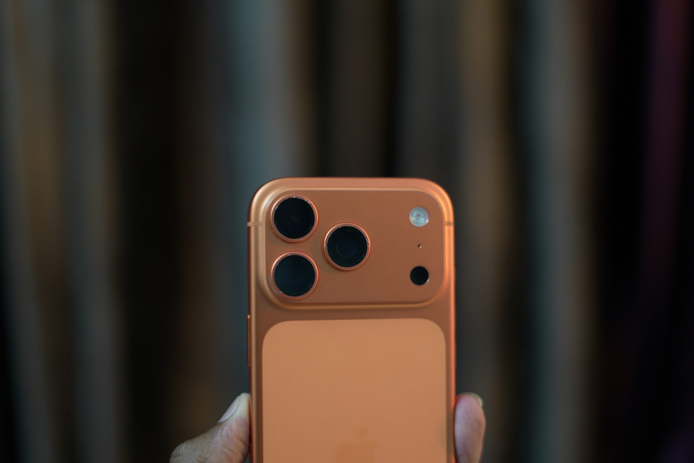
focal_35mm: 50
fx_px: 964
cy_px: 232
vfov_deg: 27.0
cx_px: 347
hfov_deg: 39.6
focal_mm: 50
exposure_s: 1/100
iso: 320
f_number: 1.8
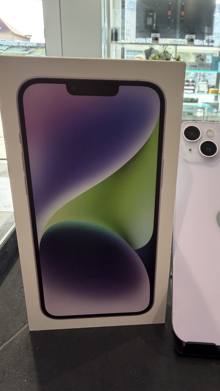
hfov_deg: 42.4
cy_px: 194
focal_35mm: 27
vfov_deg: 69.9
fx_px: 280
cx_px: 146
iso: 160
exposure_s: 1/121
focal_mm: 2.22
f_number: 2.2
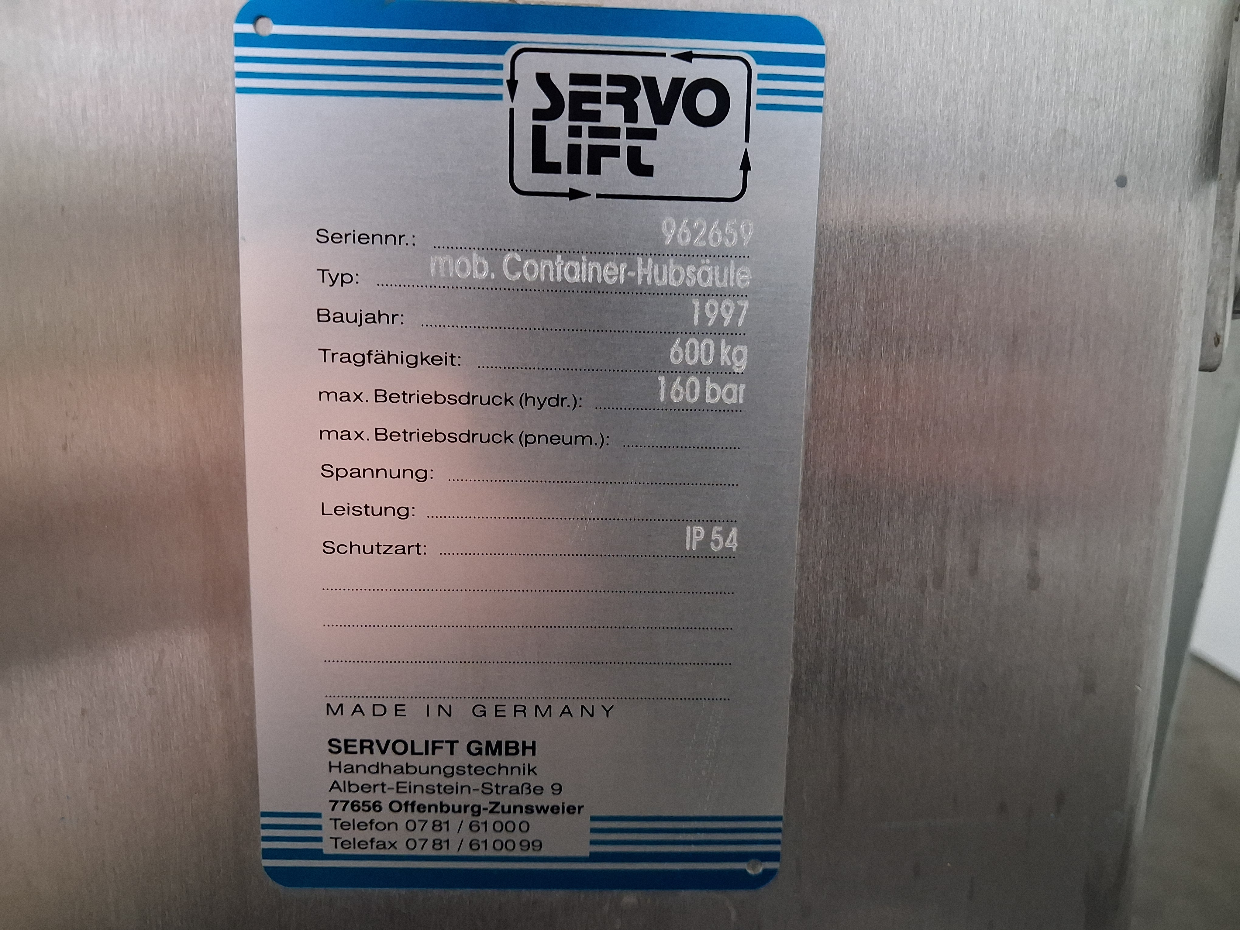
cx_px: 620
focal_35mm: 27
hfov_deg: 65.3
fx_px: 967
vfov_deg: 51.4
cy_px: 465
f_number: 1.8
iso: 640
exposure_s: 1/25
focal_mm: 4
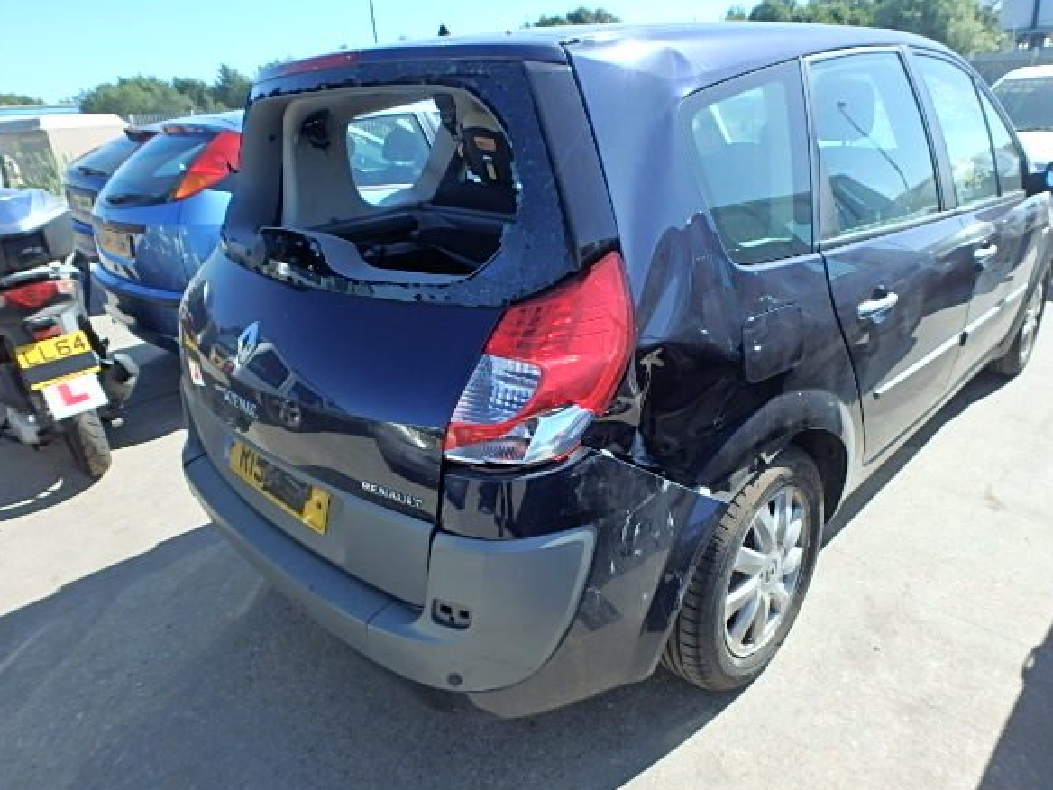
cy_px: 379
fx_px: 700
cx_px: 552
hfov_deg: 73.9
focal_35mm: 23
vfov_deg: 58.9
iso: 125
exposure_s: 1/500
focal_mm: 3.7
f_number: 3.5
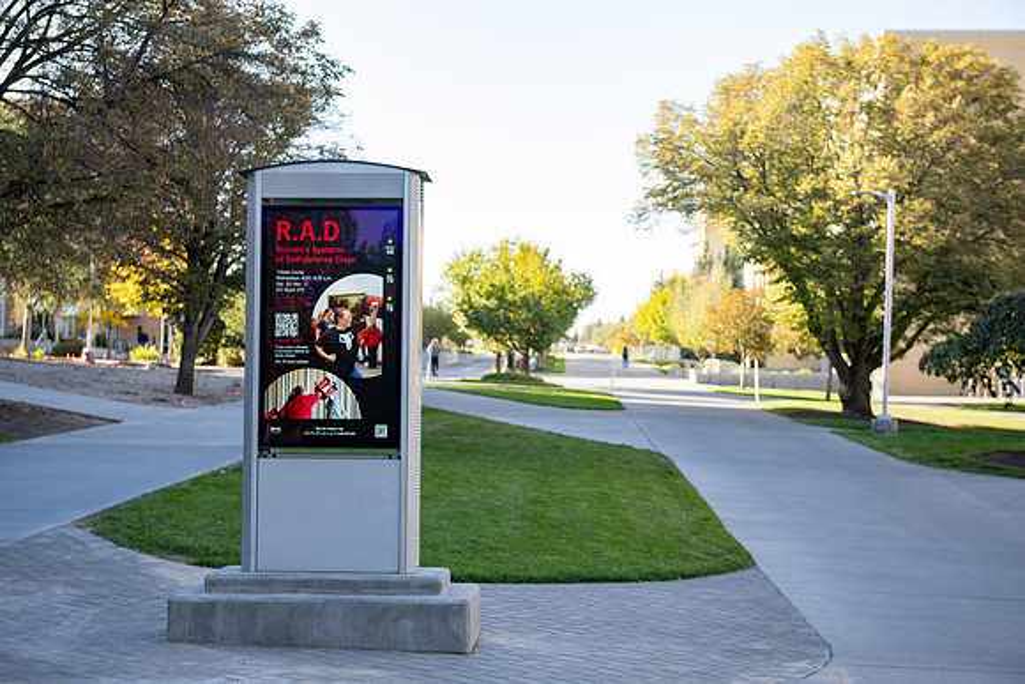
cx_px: 512
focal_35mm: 60
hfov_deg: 33.4
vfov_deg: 22.6
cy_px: 342
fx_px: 1709
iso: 200
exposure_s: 1/320
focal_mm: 60
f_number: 4
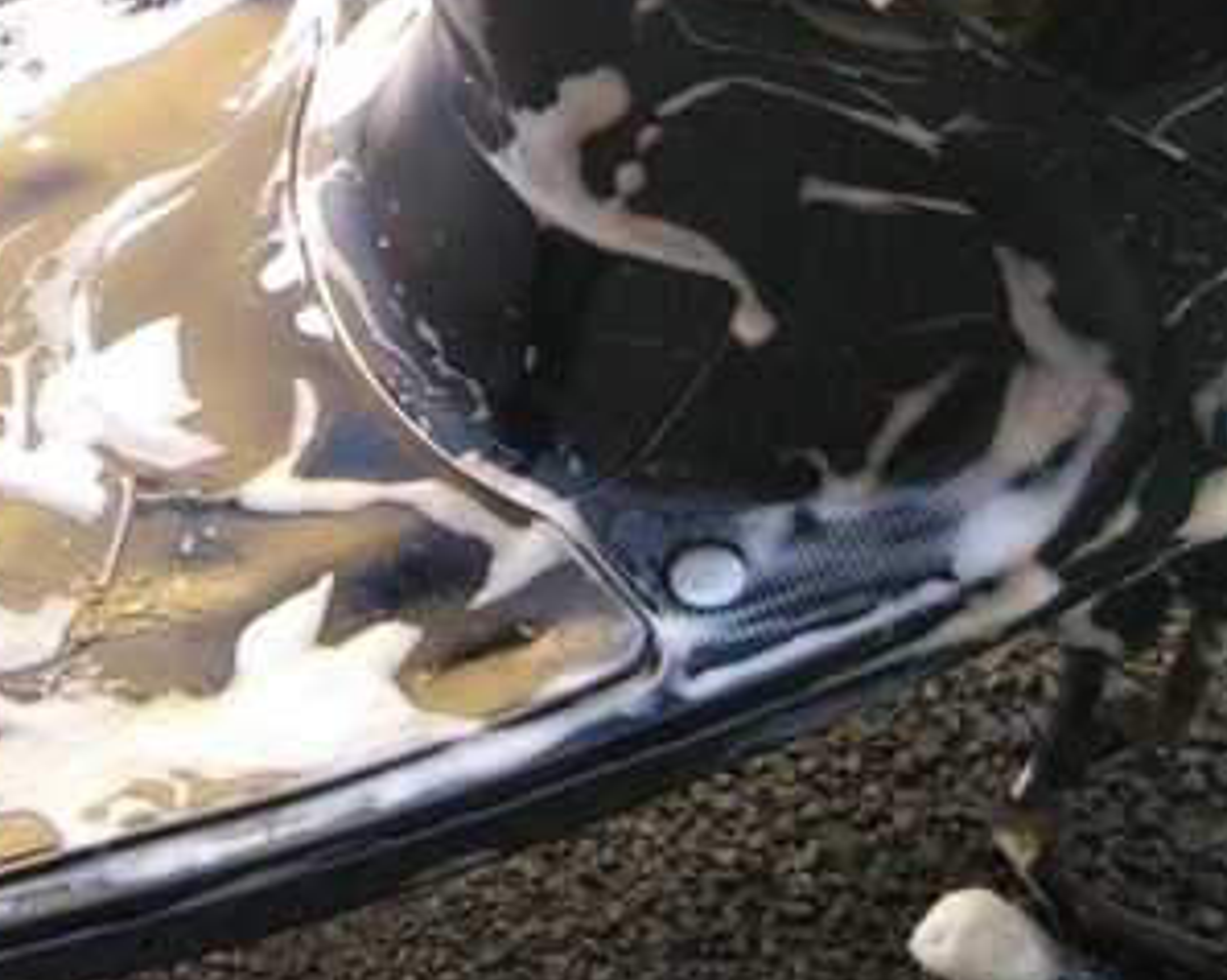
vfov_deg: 12.6
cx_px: 301
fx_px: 4282
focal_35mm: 118
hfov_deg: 16.2
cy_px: -305
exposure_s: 1/93
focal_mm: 4
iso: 83
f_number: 2.2
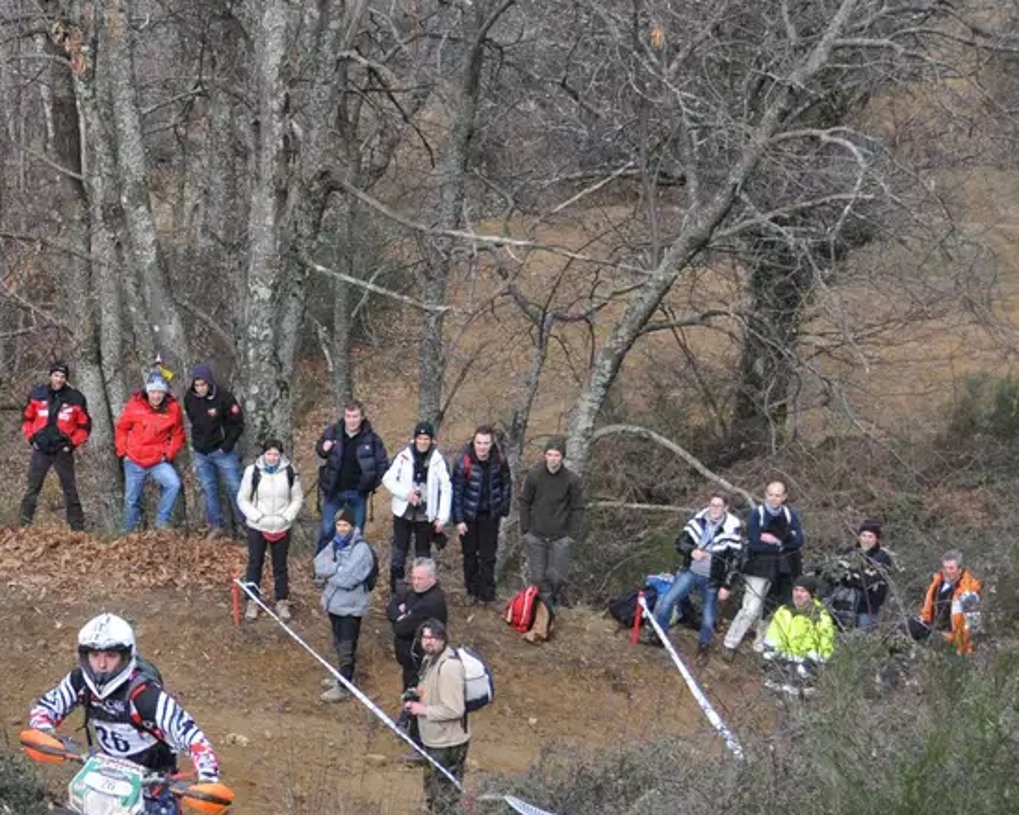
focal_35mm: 83
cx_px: 115
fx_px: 2503
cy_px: 718
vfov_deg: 18.2
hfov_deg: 22.5
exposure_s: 1/1250
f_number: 4
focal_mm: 27
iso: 800
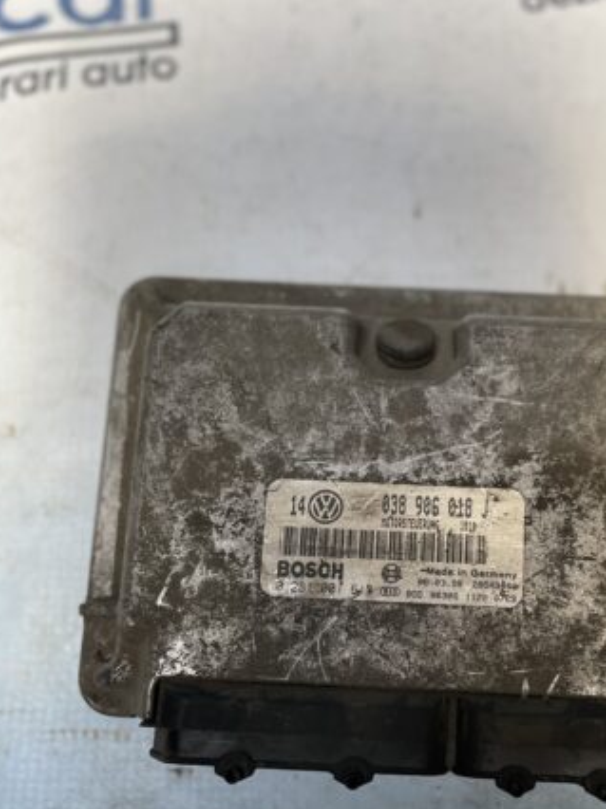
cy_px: 495
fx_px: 818
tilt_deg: -81.8
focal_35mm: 35
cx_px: 395
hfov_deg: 40.2
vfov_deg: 52.2
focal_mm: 5.1
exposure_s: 1/115
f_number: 1.6
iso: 125
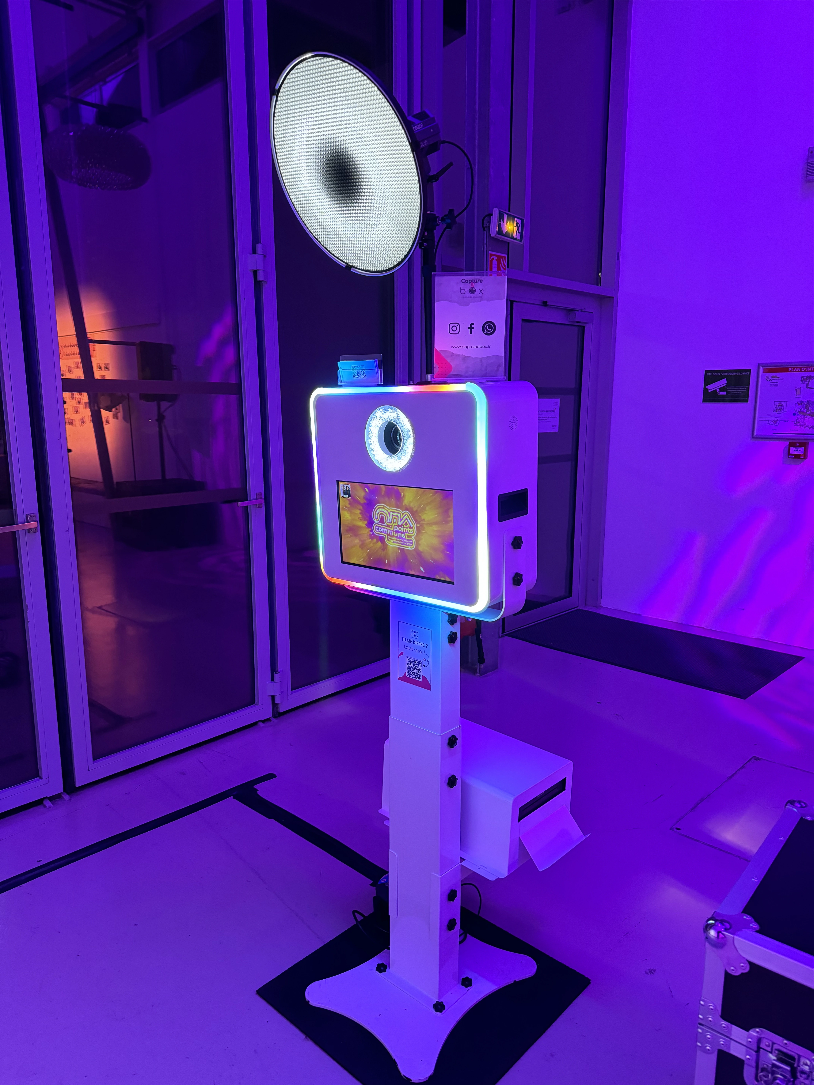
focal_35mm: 24
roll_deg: -0.4
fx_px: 752
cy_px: 542
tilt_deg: -10.8
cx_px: 407
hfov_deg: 56.8
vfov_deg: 71.6
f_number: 1.78
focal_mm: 6.76
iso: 640
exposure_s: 1/33
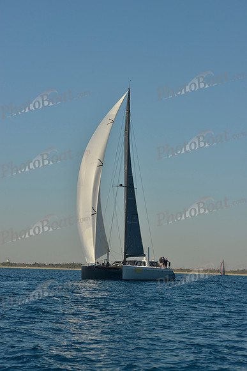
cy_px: 186
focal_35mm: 85
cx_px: 124
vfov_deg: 23.9
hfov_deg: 16.1
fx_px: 874
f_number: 9
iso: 200
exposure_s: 1/640
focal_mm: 85
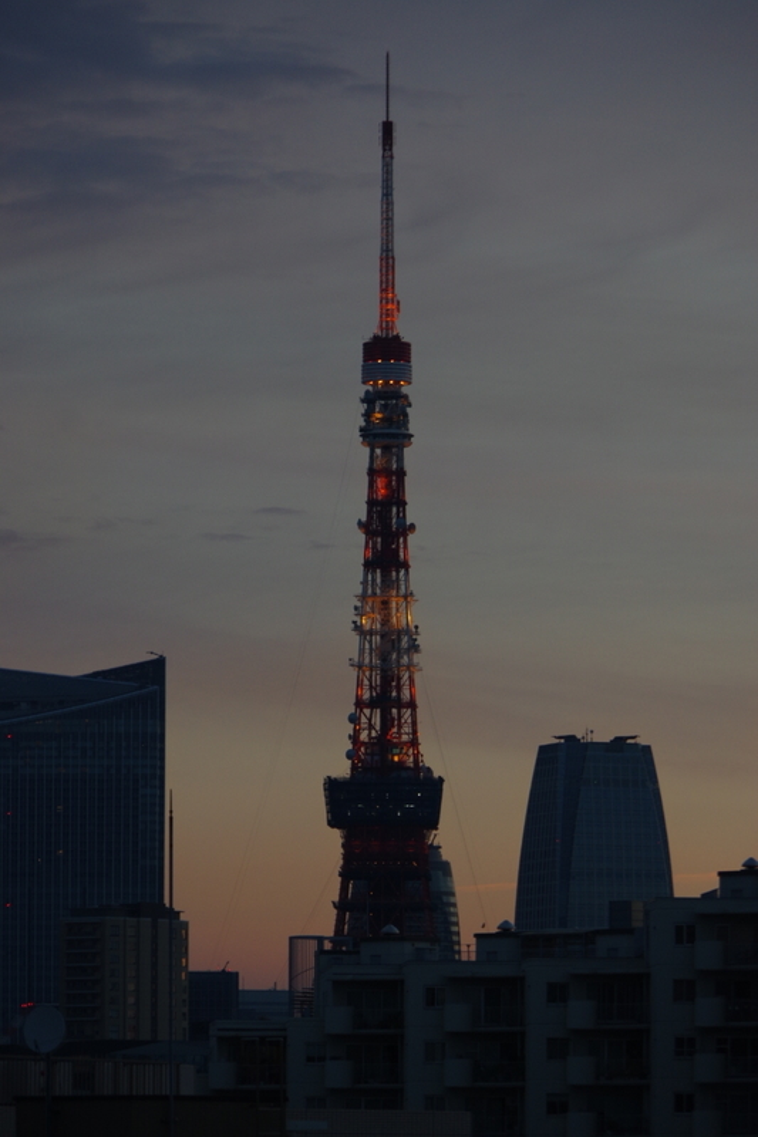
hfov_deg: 6.8
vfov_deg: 10.2
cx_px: 379
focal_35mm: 202
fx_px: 6382
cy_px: 568
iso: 400
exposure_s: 1/200
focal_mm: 135
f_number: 5.6
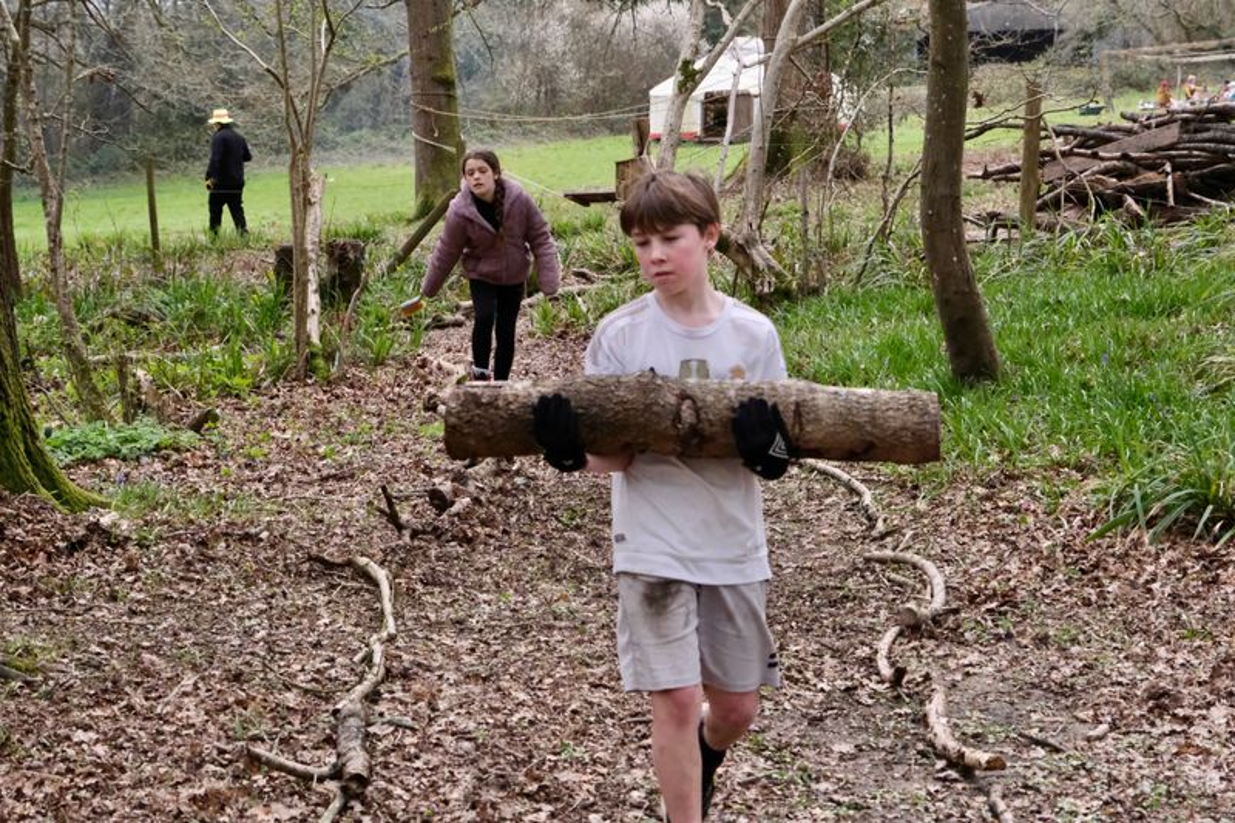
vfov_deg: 17.9
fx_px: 2607
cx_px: 618
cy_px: 412
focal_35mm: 76
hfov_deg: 26.7
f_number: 6.4
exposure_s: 1/6000
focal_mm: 50.5
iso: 10000
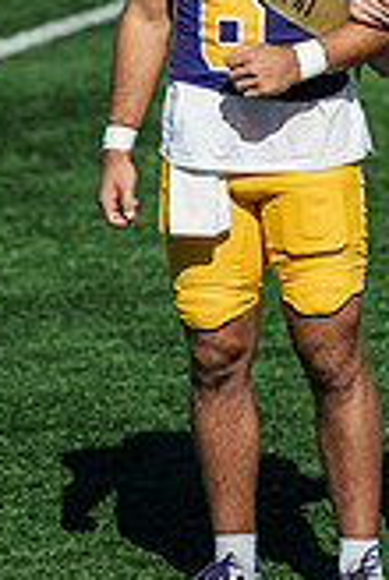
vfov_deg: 4.7
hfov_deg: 3.1
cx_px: 424
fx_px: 7069
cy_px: 198
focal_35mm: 438
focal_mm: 160
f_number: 3.5
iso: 100
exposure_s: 1/1600
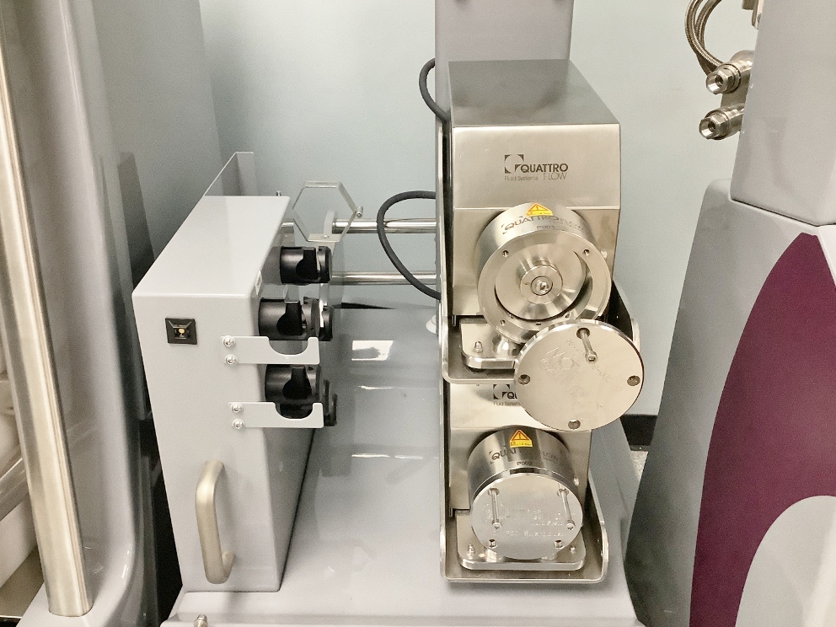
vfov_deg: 44.2
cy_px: 306
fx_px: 773
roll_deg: +0.9
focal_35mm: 32
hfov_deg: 56.8
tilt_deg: -26.9
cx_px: 406
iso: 400
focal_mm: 3.3
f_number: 2.4
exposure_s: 1/60
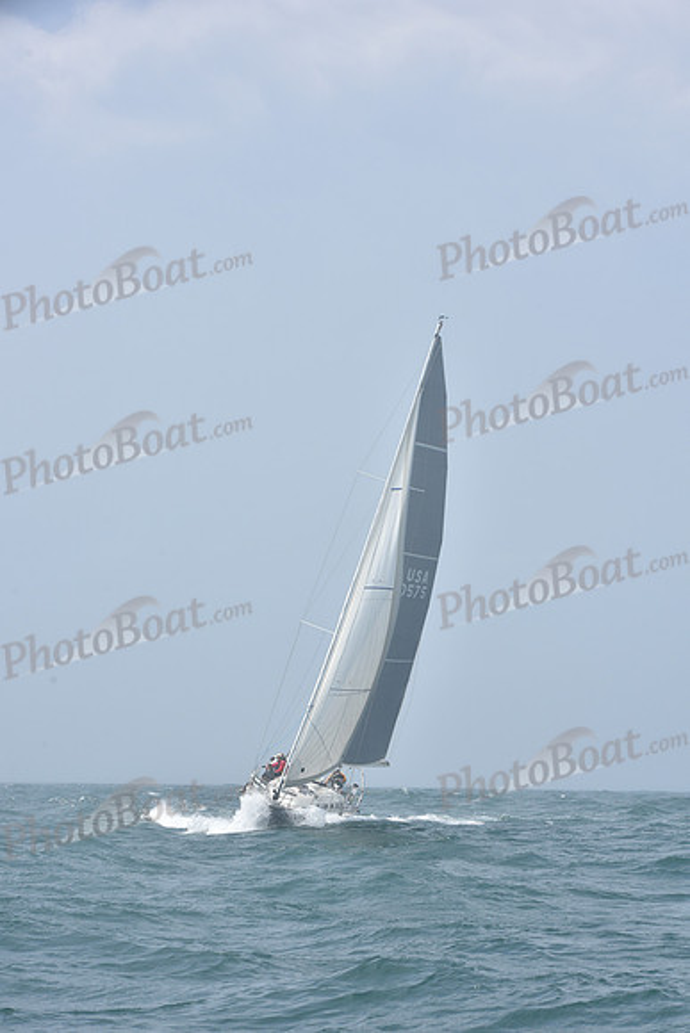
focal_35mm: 85
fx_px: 2442
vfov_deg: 23.9
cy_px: 516
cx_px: 345
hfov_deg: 16.1
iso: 320
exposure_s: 1/800
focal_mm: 85
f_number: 11
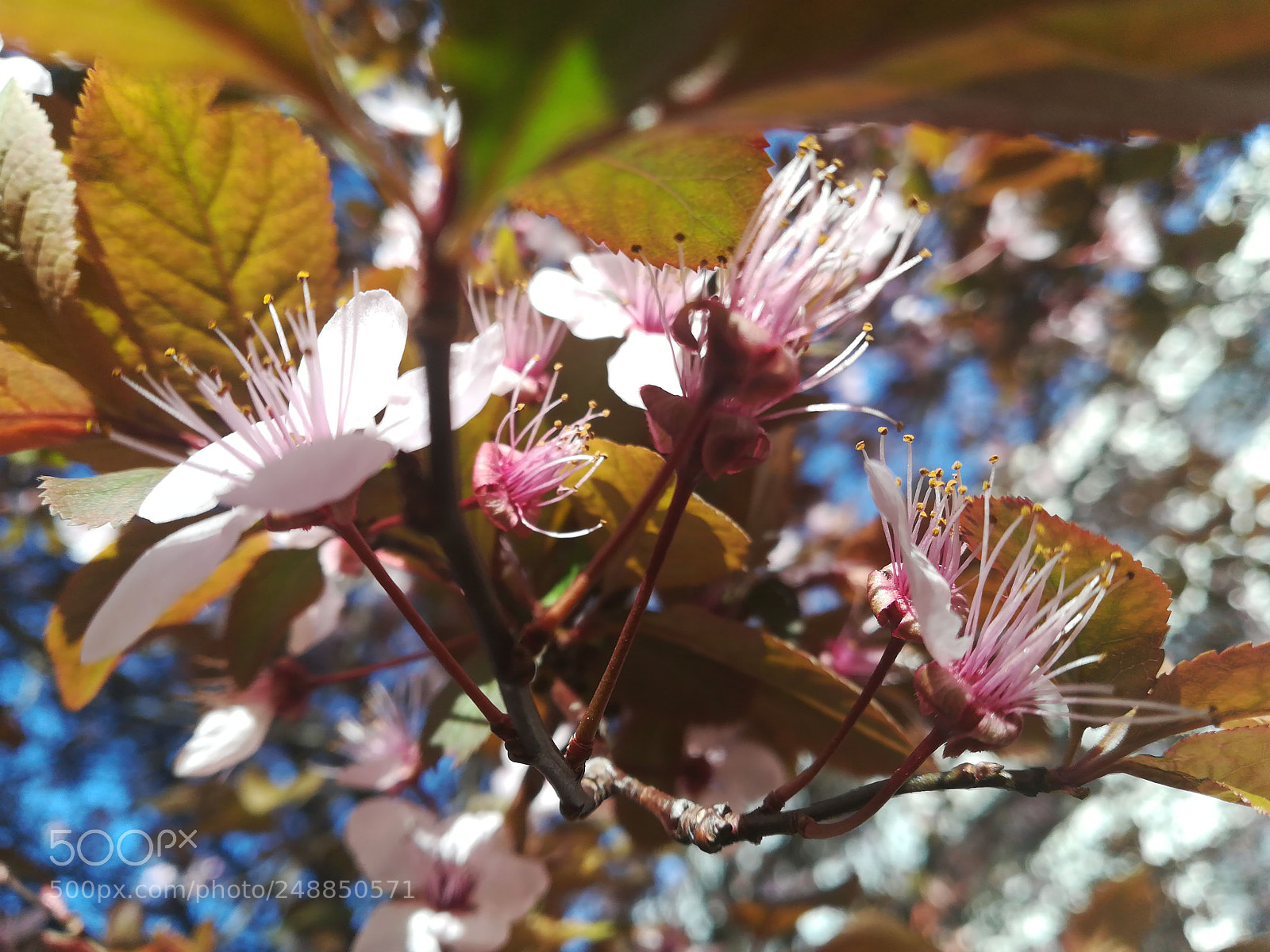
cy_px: 476
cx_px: 635
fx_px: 954
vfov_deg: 53.1
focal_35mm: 26
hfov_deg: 67.3
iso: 50
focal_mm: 3.83
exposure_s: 1/212
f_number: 2.2
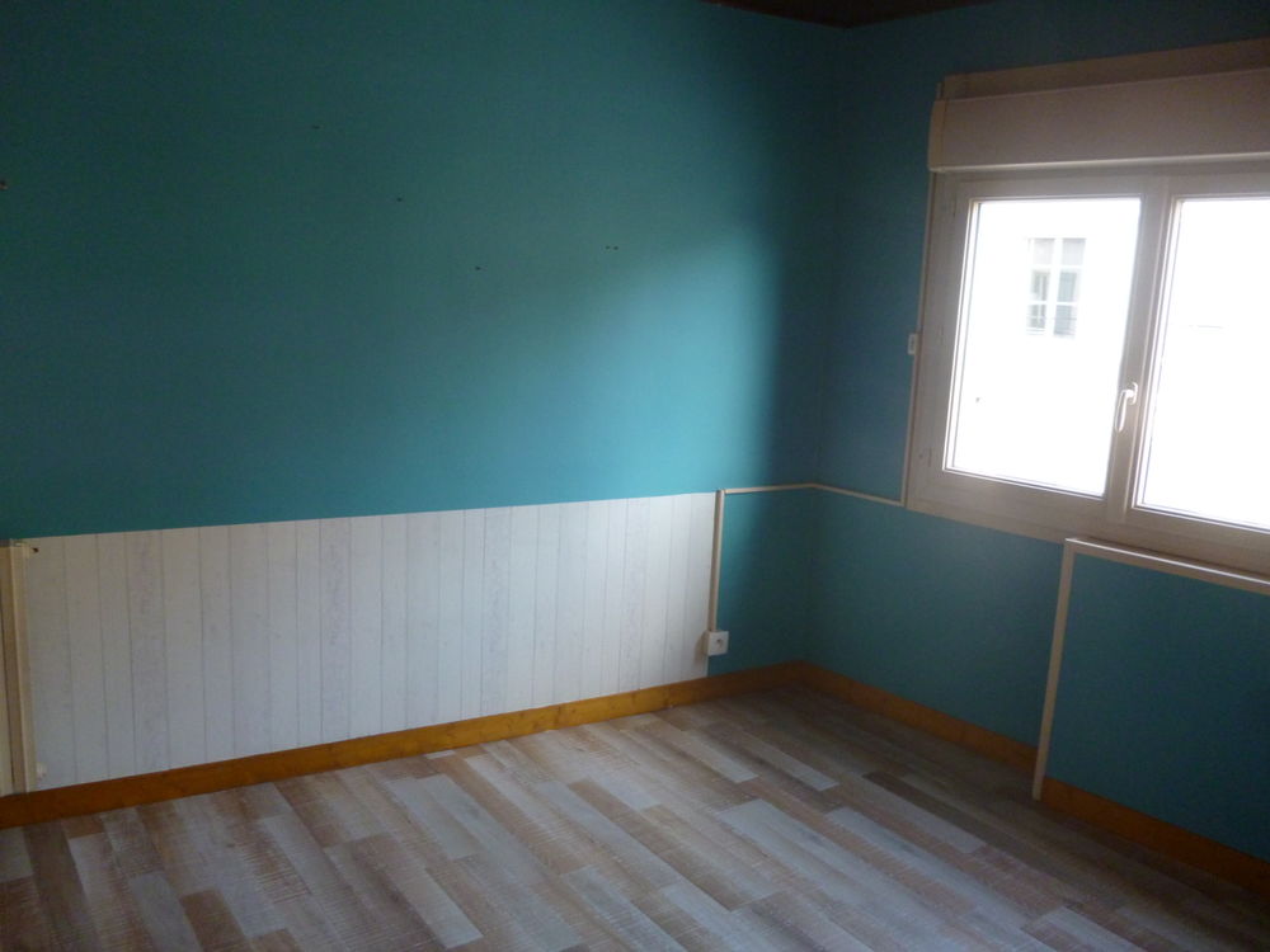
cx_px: 635
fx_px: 1027
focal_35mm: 28
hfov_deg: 63.4
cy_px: 476
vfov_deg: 49.7
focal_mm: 5
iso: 320
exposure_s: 1/60
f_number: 3.1
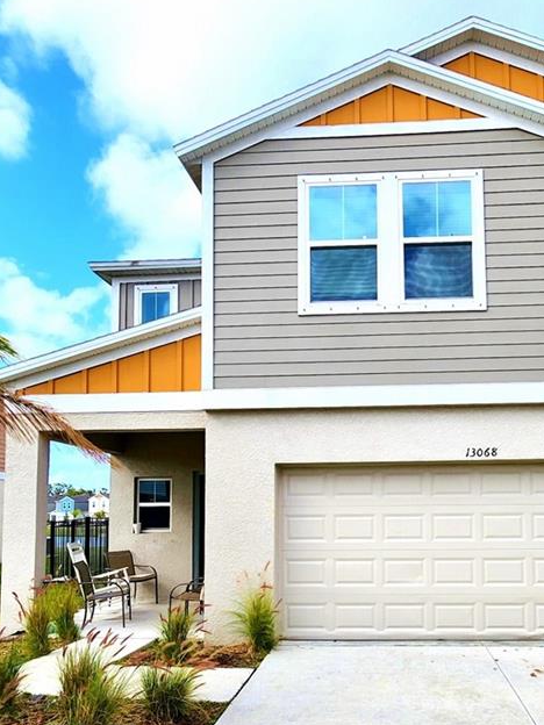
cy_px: 478
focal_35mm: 25
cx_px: 374
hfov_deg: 53.5
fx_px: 524
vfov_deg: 67.7
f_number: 2.2
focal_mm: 2.2
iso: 50
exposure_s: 1/2134
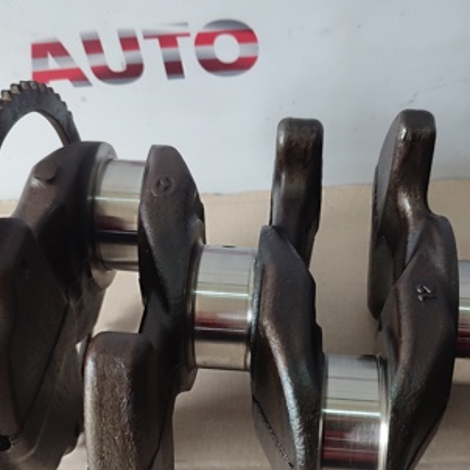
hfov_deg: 37.5
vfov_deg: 37.3
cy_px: 300
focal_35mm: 45
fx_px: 691
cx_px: 271
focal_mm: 5.89
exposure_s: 1/50
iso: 136
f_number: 1.89
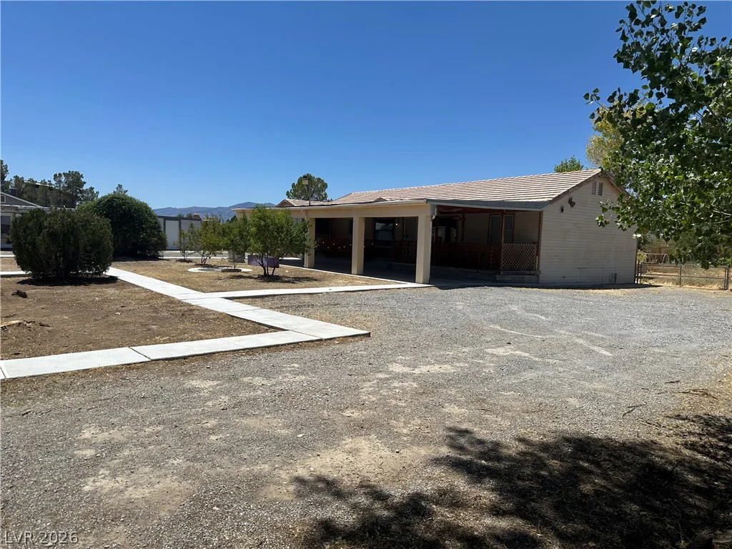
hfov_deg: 71.6
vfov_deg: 56.8
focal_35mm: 24
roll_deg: -2.2
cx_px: 366
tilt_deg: -3.7
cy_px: 274
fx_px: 508
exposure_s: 1/7042
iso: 80
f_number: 1.78
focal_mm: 6.86
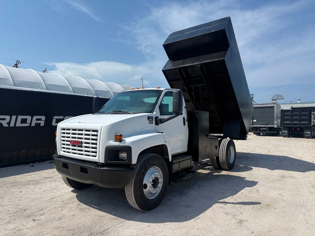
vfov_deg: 56.8
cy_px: 118
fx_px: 218
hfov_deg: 71.6
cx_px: 158
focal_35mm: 24
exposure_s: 1/7353
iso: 80
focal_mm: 6.76
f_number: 1.78
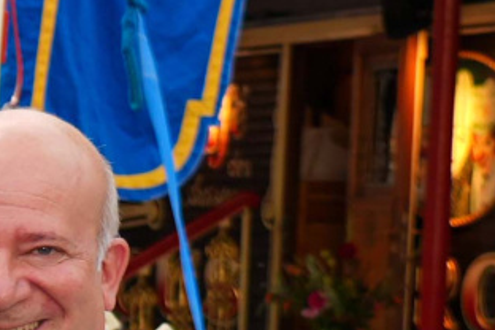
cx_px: -907
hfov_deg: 7.6
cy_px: 531
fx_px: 3327
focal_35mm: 242
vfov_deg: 5.6
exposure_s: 1/160
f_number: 4
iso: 125
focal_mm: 28
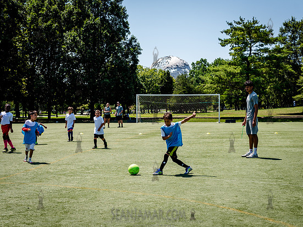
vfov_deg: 22.6
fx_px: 569
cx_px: 176
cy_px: 139
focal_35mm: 65
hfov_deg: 29.8
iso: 200
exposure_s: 1/1600
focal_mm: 48
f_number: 4
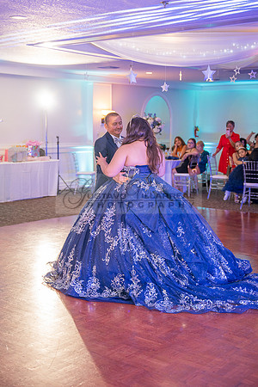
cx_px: 129
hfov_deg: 26.5
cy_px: 194
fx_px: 548
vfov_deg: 38.9
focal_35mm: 51
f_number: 2.8
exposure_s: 1/200
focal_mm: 51
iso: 1250
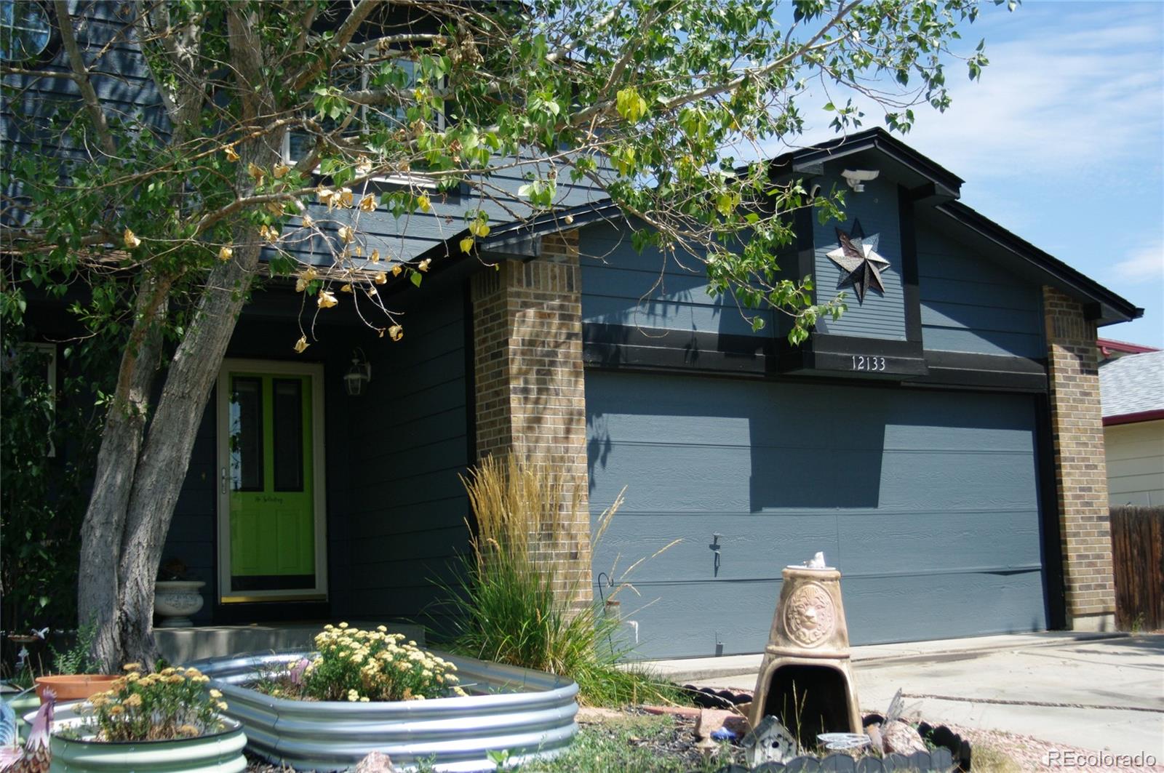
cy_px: 386
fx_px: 1356
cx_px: 582
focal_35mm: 42
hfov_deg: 46.4
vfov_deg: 31.8
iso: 400
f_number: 3.5
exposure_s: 1/3000
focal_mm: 28
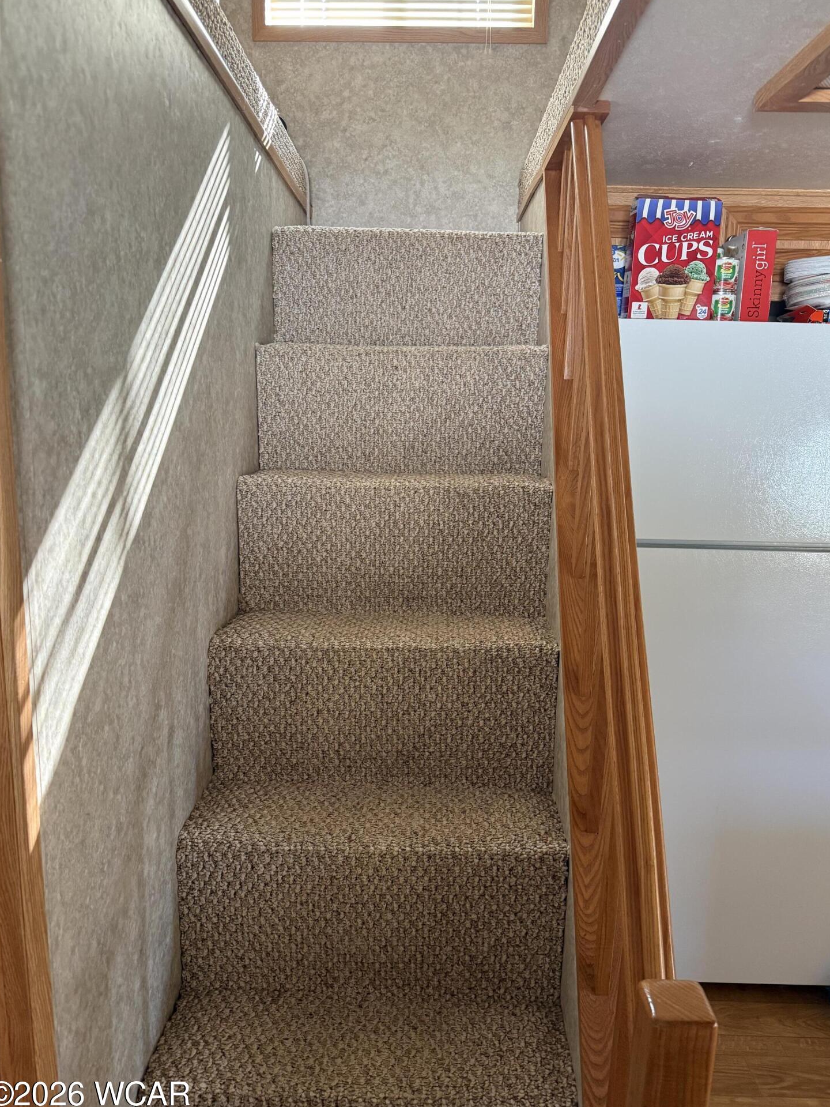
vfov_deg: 69.4
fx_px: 799
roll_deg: -1.5
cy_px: 570
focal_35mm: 25
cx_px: 418
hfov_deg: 54.9
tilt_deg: -10.0
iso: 400
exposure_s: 1/60
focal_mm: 6.76
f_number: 1.78
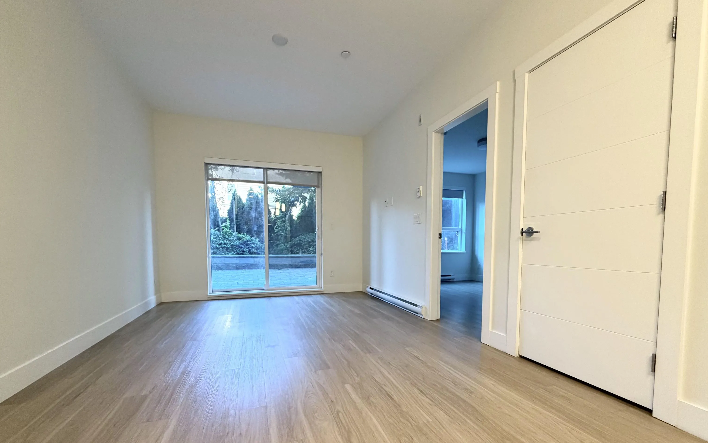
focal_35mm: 15
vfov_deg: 74.2
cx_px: 352
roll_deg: -0.2
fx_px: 289
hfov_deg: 101.5
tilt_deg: -3.0
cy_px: 261
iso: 320
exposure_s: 1/60
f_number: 2.2
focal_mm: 2.22
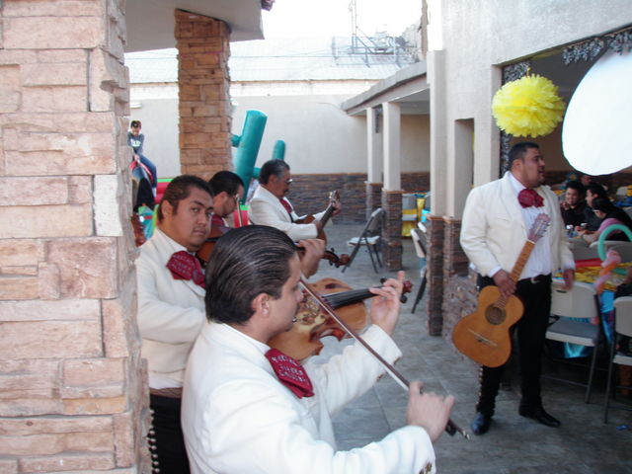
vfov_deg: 37.7
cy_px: 237
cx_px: 316
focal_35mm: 38
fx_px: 694
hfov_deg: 49.0
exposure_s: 1/40
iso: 80
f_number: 3.5
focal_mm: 6.7
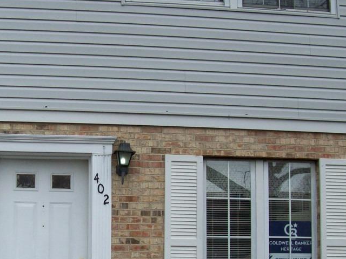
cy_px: 210
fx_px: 720
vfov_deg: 20.2
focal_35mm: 72
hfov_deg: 26.7
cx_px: 94
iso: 80
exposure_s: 1/243
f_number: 2.7
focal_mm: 6
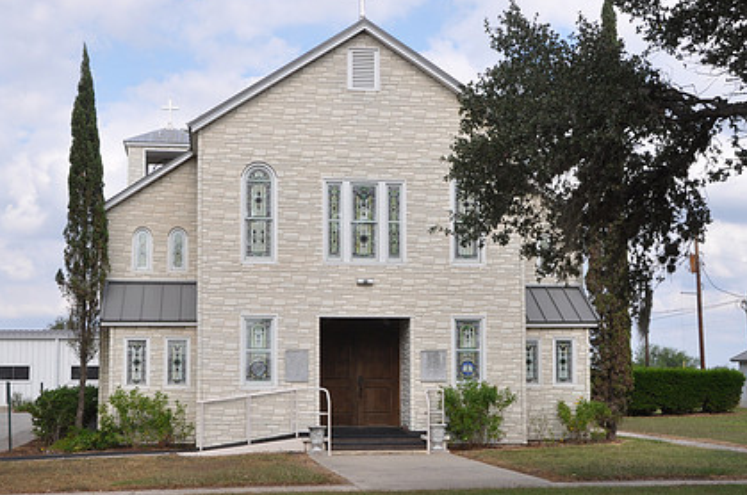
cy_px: 277
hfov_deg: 36.9
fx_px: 1119
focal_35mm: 54
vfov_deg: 25.0
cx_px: 387
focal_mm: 26
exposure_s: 1/125
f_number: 11
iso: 200
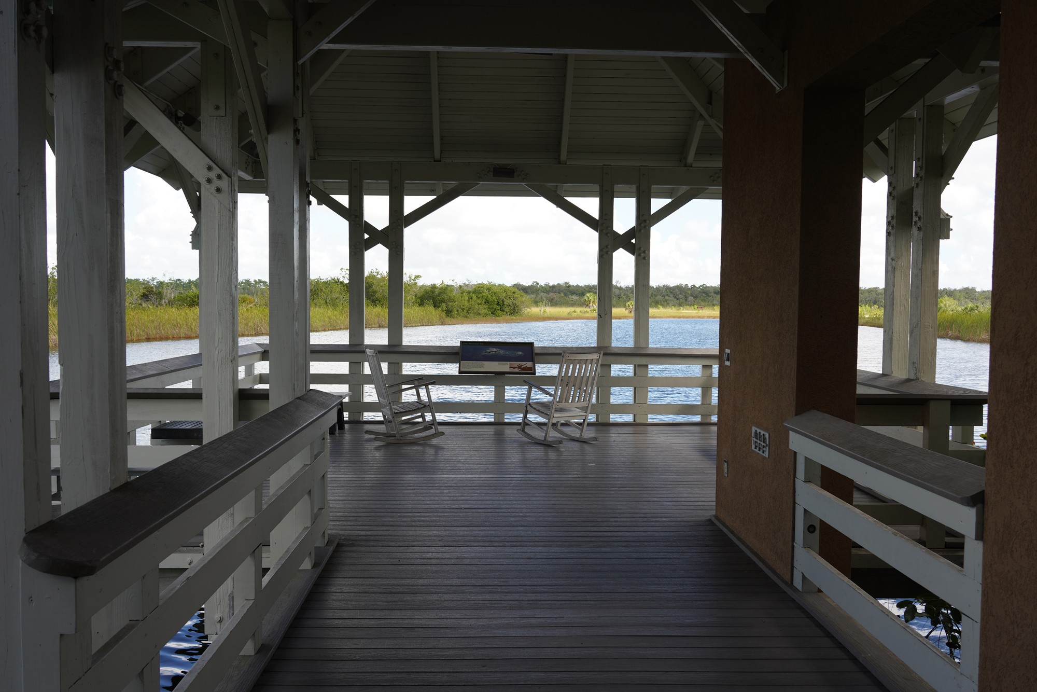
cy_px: 346
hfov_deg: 57.2
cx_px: 518
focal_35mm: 33
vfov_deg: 40.0
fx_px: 951
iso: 100
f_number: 8
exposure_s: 1/100
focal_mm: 33
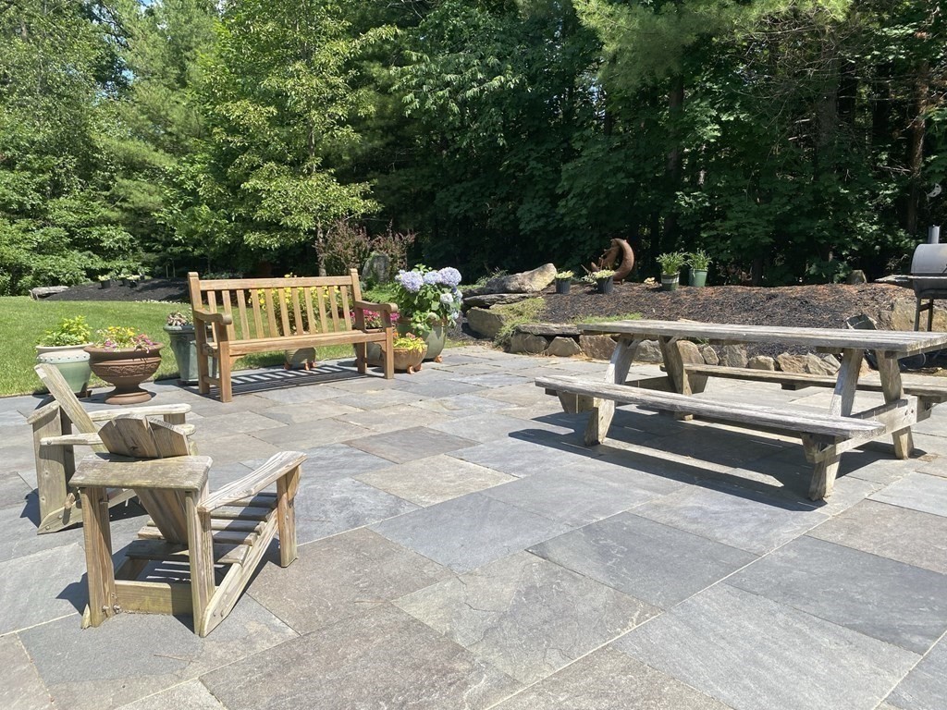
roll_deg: +1.0
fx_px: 711
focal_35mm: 26
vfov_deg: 53.1
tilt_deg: -7.8
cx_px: 474
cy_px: 355
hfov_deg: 67.3
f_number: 1.8
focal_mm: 4.25
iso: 32
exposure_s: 1/1464
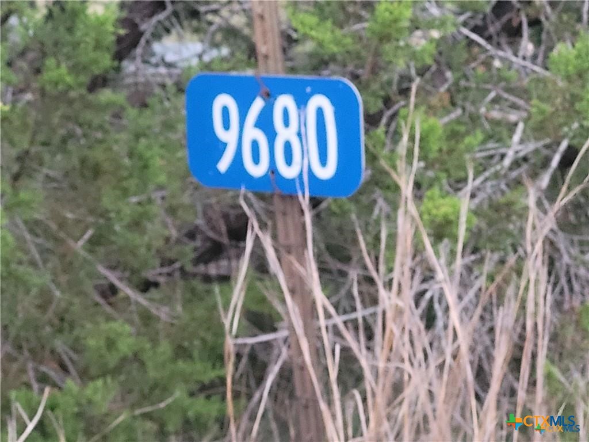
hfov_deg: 25.7
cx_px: 294
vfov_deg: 19.4
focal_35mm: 76
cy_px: 221
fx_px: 1293
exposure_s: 1/60
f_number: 2.4
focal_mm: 7.12
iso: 400
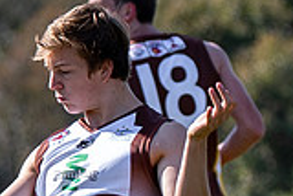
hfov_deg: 1.1
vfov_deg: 0.7
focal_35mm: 1853
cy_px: 353
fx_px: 15095
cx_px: 86
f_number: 3.2
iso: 100
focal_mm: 135
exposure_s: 1/1000
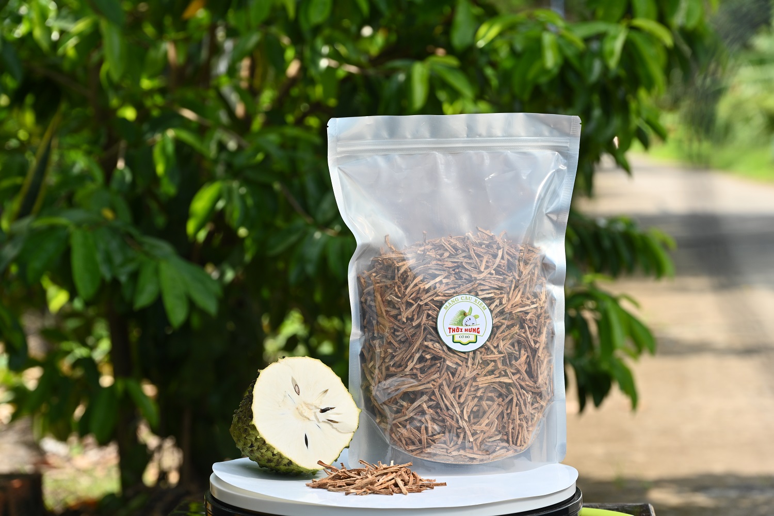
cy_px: 258
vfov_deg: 15.9
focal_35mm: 86
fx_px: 1849
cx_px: 387
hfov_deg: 23.6
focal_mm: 86
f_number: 5.6
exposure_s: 1/400
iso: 125
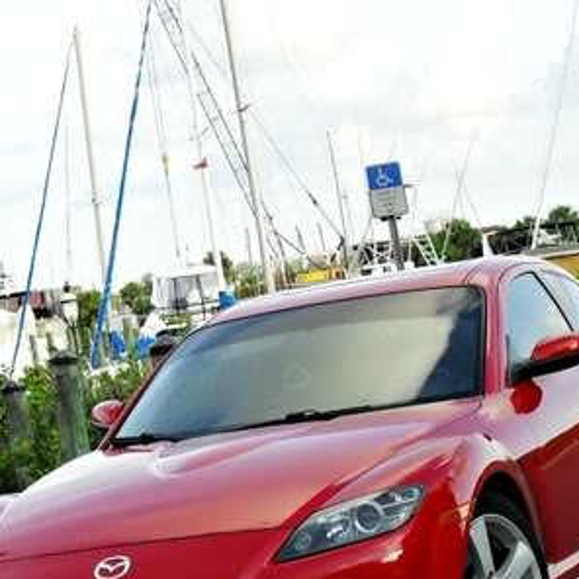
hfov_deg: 14.9
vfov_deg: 14.7
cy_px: 556
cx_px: 280
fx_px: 2214
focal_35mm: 117
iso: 100
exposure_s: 1/250
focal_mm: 8.7
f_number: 3.9
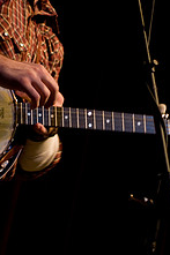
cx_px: 98
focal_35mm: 214
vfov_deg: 9.6
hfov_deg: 6.4
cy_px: 72
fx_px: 1518
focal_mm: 70
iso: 800
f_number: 2.8
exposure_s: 1/50
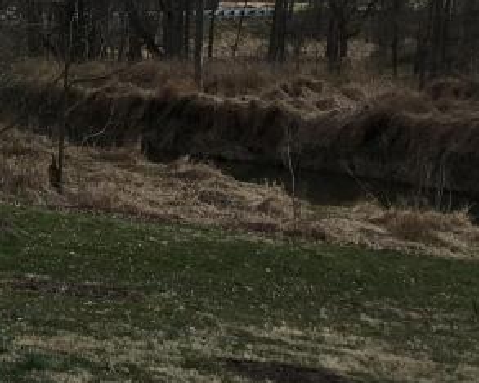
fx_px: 1403
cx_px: -222
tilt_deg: -7.7
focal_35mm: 99
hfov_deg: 17.6
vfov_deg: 15.5
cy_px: 152
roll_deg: +1.0
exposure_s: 1/999
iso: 25
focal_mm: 4.15
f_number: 2.2
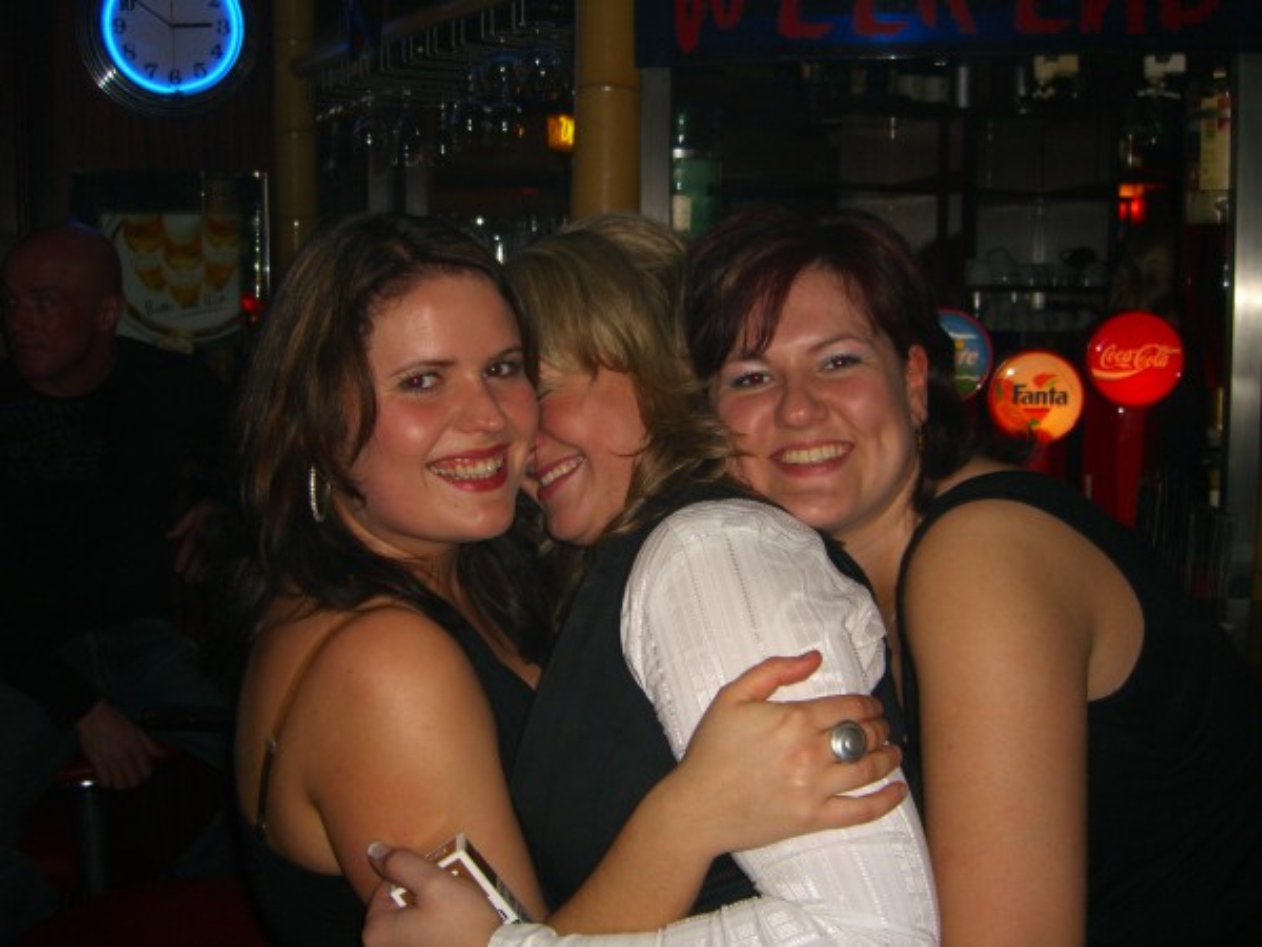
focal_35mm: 38
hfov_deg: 49.0
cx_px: 631
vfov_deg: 37.7
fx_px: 1385
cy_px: 474
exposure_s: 1/60
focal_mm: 7.9
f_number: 2.8
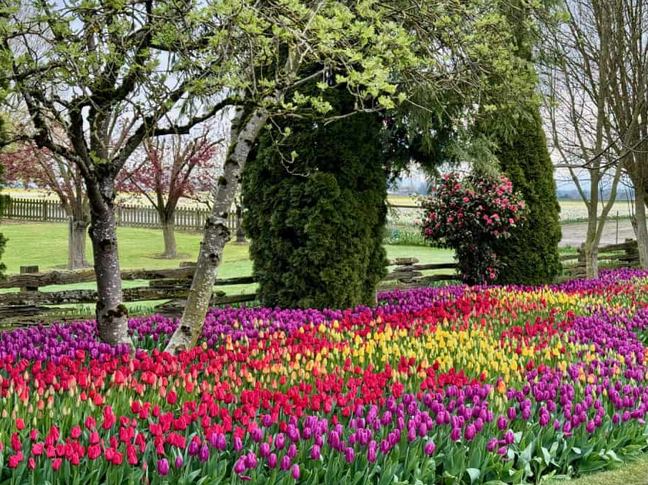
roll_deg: -1.8
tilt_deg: -2.1
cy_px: 232
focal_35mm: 53
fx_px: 992
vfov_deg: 27.5
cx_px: 343
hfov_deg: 36.2
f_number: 1.78
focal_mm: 6.86
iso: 64
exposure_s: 1/464
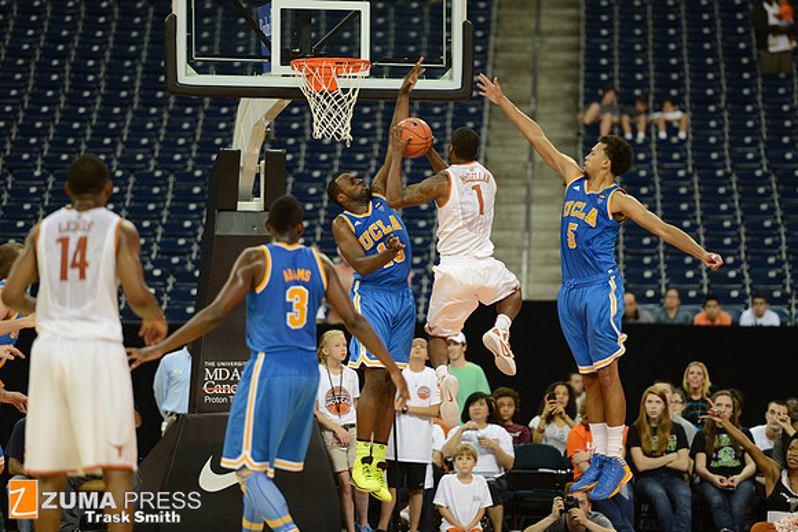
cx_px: 399
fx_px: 4434
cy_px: 266
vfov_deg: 6.9
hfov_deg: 10.3
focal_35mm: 200
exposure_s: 1/1000
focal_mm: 200
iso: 2500
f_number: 2.8
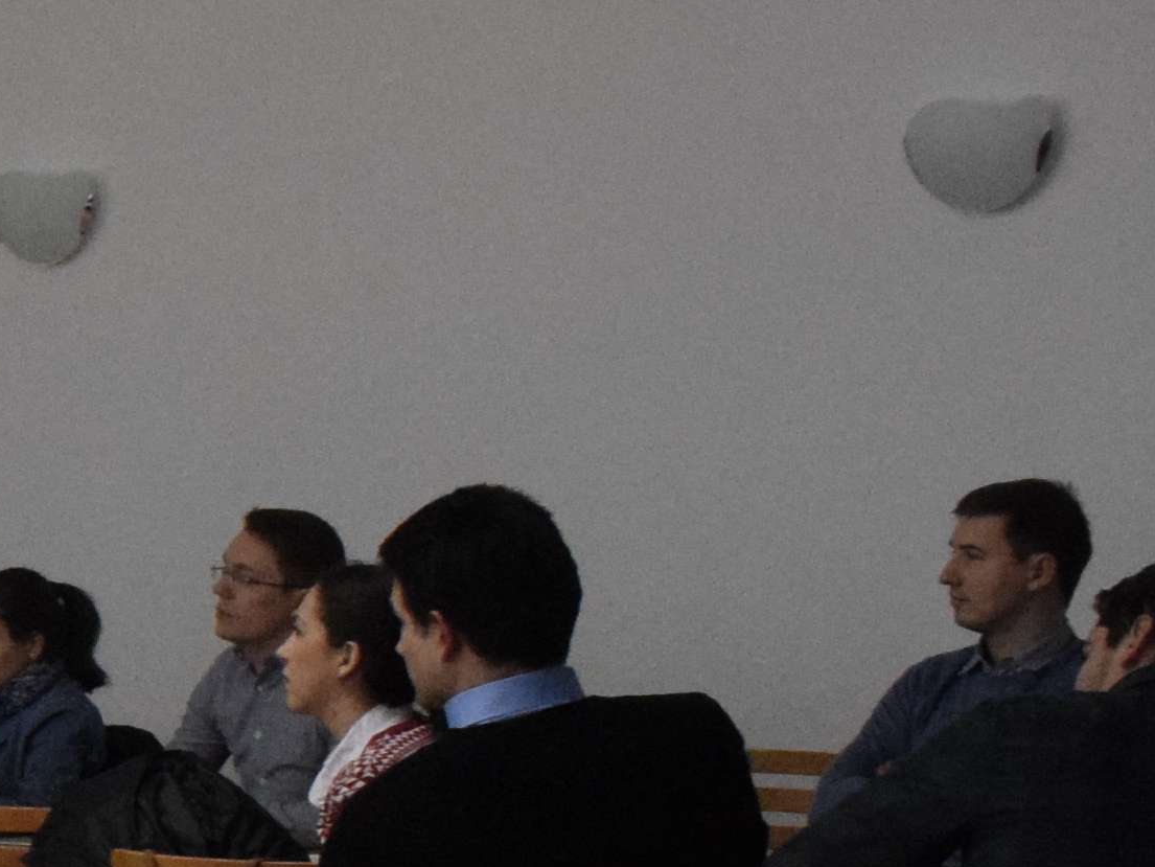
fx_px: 4705
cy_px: 929
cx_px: -1194
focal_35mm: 141
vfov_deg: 10.4
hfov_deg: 12.3
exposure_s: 1/200
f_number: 6.3
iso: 3200
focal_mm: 18
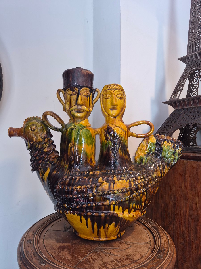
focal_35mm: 23
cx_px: 100
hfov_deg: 58.9
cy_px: 134
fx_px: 178
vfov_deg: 73.9
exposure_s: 1/100
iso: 80
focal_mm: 5.4
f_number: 1.8
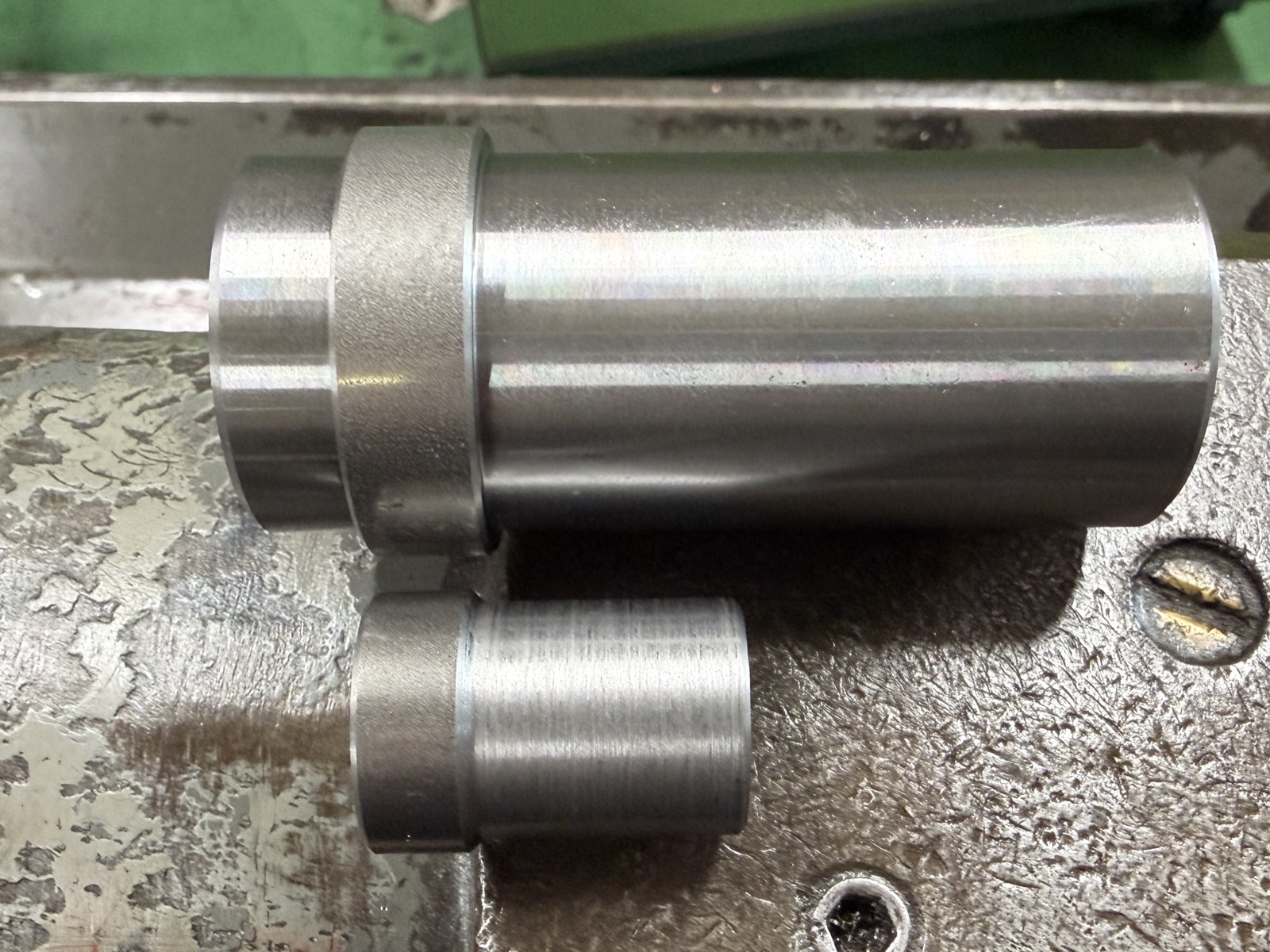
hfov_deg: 71.6
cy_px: 476
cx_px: 635
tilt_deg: -67.7
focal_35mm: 24
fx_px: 881
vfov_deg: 56.8
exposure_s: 1/60
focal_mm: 2.22
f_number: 2.2
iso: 320
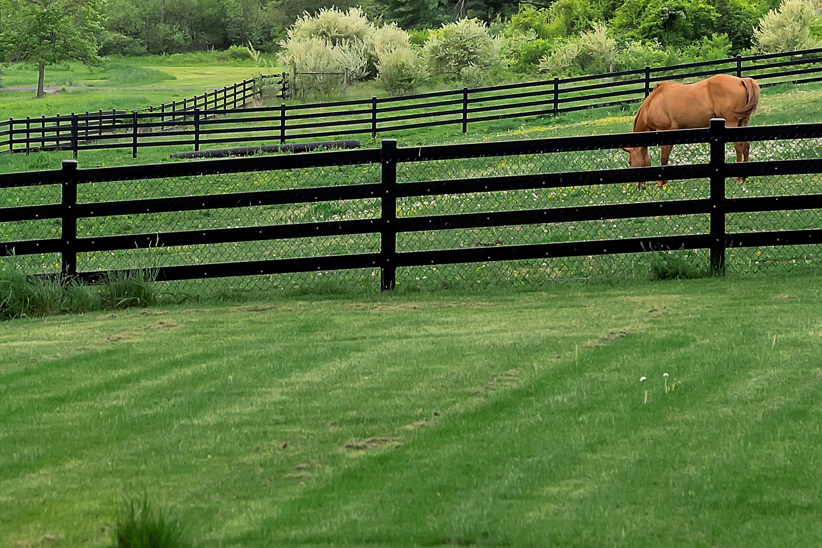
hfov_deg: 9.6
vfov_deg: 6.4
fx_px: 4886
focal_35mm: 214
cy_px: -44
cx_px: 155
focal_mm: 68
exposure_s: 1/1600
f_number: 4.5
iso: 1000
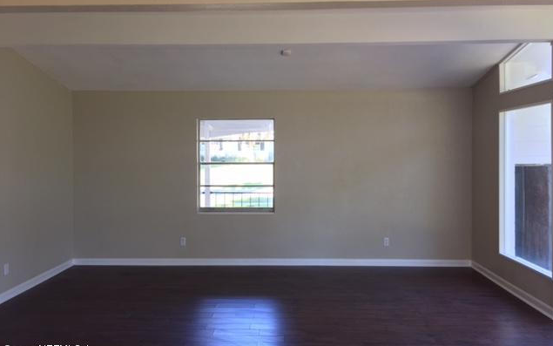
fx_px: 467
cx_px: 277
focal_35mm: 31
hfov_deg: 61.2
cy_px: 158
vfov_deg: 40.6
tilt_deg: -1.3
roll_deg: -0.9
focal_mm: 4.15
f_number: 2.2
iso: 40
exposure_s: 1/30
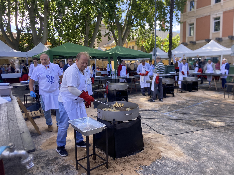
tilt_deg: -8.4
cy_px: 88
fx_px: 176
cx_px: 117
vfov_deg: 53.1
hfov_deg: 67.3
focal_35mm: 26
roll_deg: +1.2
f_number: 1.8
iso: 32
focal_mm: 4.25
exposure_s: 1/524
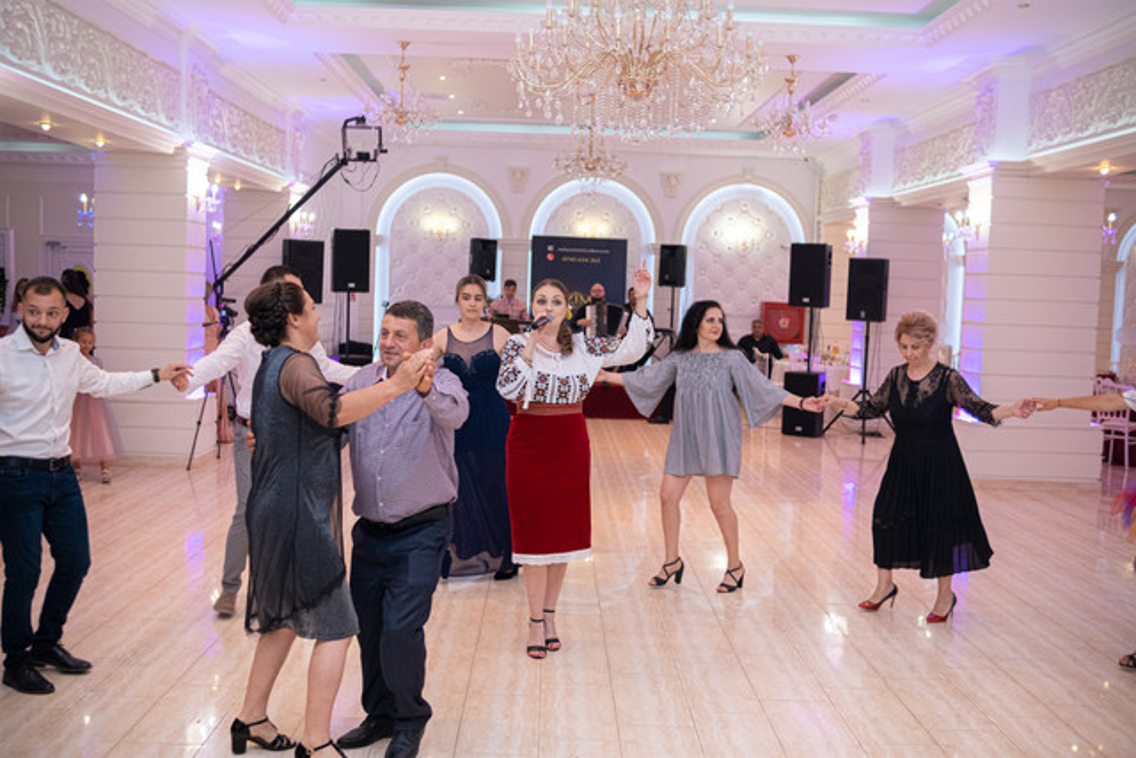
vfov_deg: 37.9
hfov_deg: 54.4
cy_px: 379
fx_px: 1105
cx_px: 568
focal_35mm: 35
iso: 800
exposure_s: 1/125
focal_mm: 23
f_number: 2
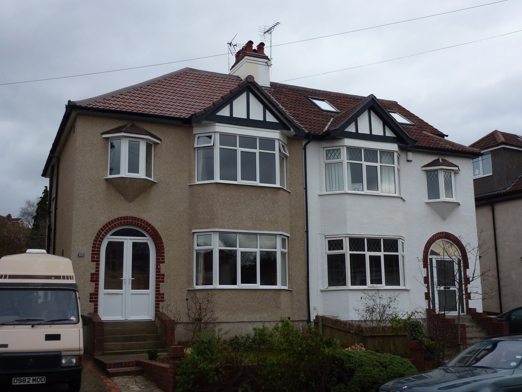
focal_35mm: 38
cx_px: 261
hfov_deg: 49.0
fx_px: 573
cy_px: 196
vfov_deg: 37.7
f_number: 3.8
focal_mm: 6.8
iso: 100
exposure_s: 1/320
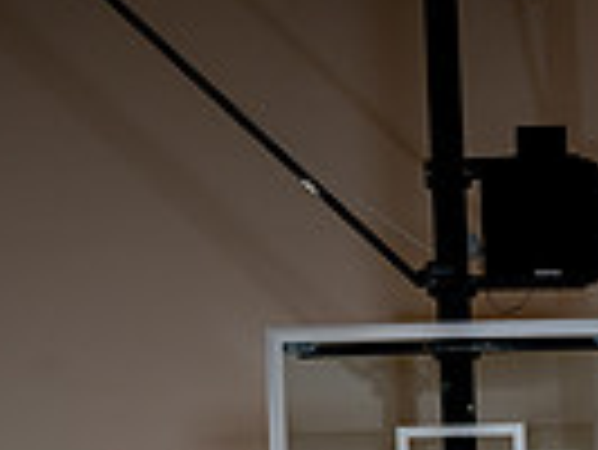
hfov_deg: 21.2
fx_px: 1573
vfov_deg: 13.7
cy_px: 922
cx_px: 513
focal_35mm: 91
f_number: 5.6
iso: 200
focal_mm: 28
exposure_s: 1/250
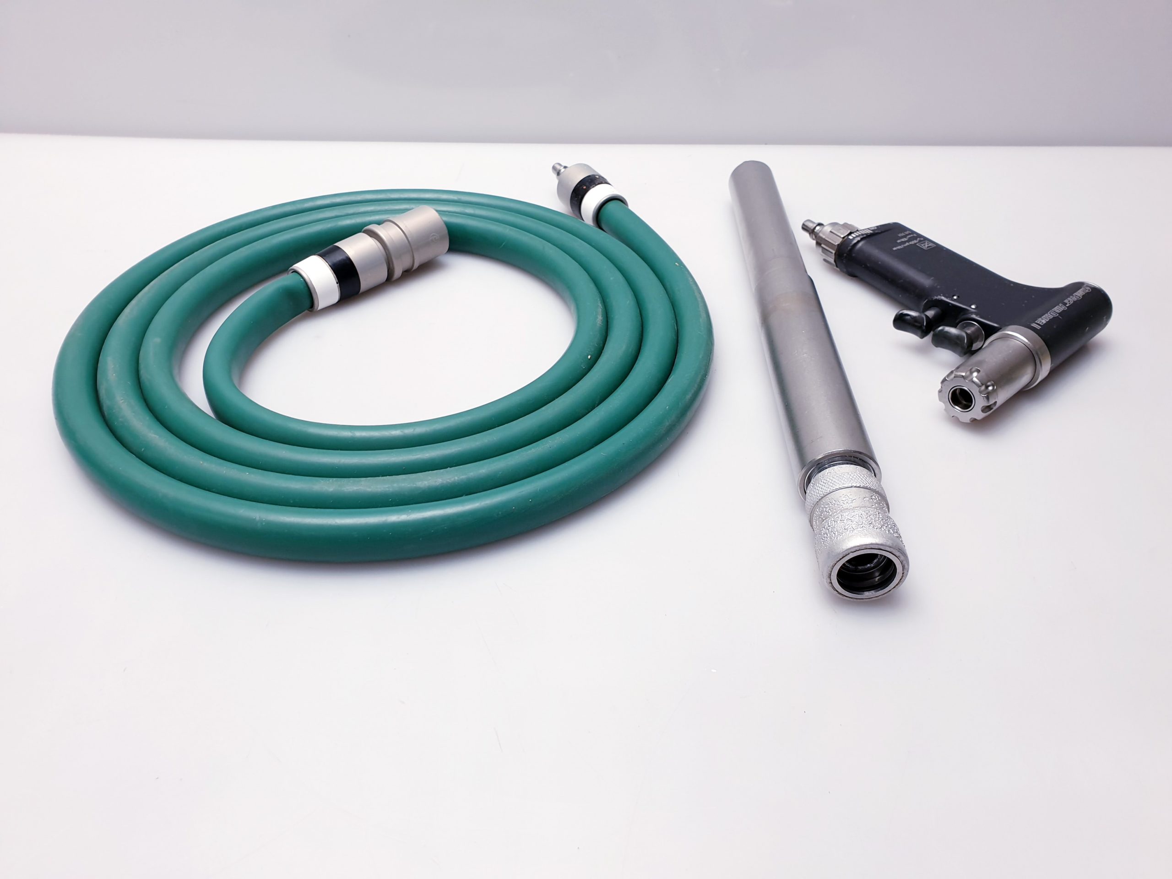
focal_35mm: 26
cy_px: 440
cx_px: 586
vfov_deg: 53.1
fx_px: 880
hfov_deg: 67.3
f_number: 2.4
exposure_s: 1/100
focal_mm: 4.3
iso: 80
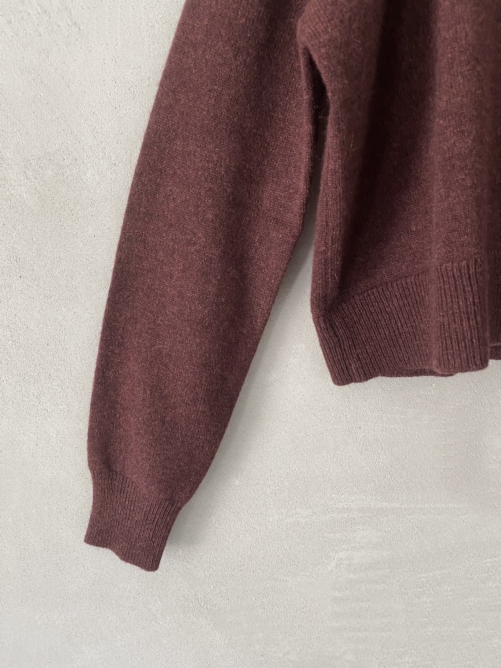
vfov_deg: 67.3
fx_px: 502
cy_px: 334
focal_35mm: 26
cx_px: 250
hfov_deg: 53.1
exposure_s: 1/60
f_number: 1.8
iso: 160
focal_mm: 4.25
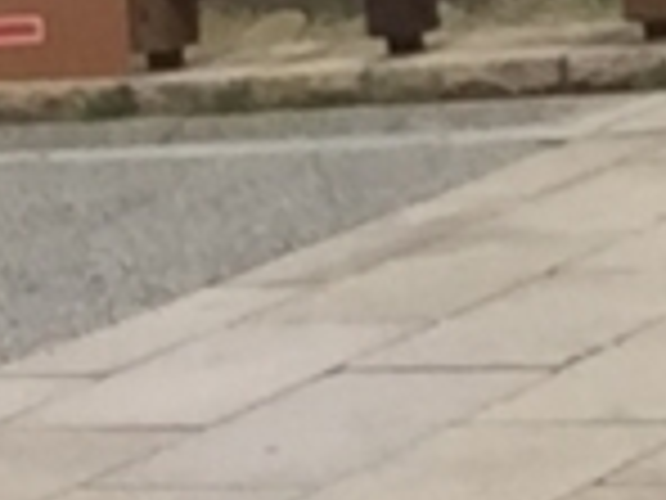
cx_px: 972
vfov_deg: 6.3
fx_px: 4117
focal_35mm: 214
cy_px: -1086
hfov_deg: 9.0
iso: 32
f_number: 2.2
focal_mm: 2.65
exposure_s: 1/192
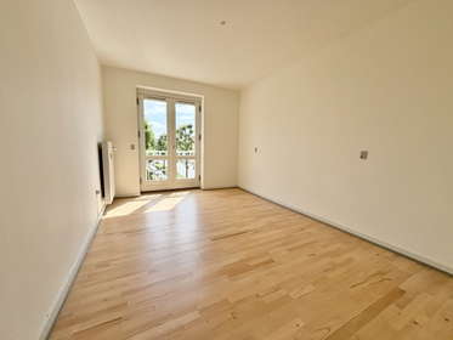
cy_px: 170
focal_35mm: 14
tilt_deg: -7.2
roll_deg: -0.9
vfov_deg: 85.7
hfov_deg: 102.0
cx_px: 226
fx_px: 183
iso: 64
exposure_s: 1/756
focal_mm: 2.22
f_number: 2.2
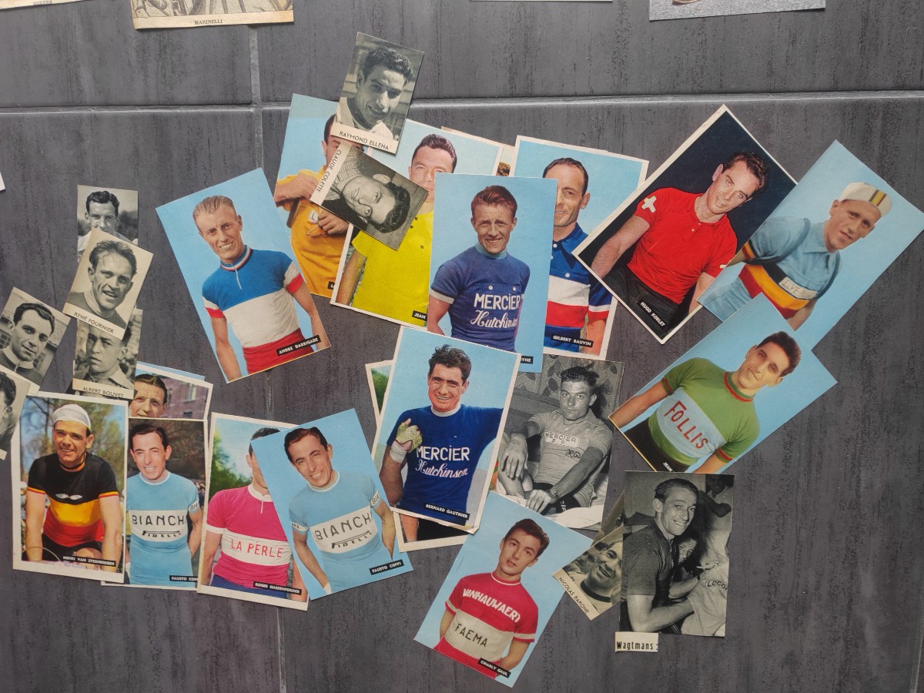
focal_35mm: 27
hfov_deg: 65.3
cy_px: 346
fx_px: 721
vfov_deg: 51.4
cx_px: 462
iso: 200
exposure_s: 1/100
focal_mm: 5.52
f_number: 1.9
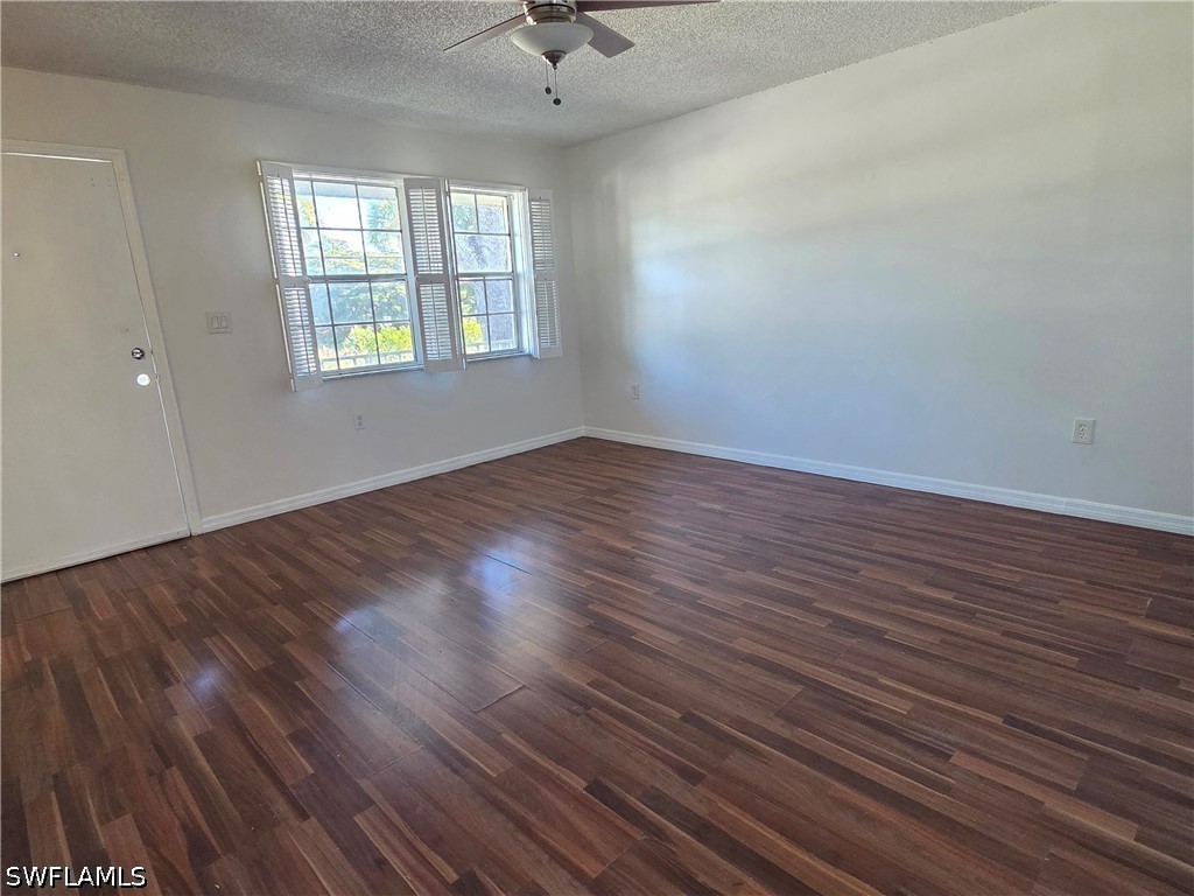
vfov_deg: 89.9
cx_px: 597
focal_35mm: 13
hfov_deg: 106.2
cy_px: 448
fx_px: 448
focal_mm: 2.2
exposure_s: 1/60.2
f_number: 2.2
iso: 320
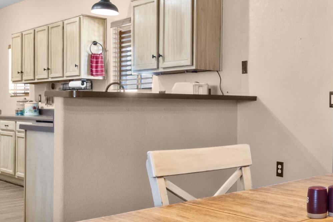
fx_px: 416
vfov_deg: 29.8
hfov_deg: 40.4
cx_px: 297
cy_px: 92
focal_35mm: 45
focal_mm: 10
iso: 800
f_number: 22
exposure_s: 1.6
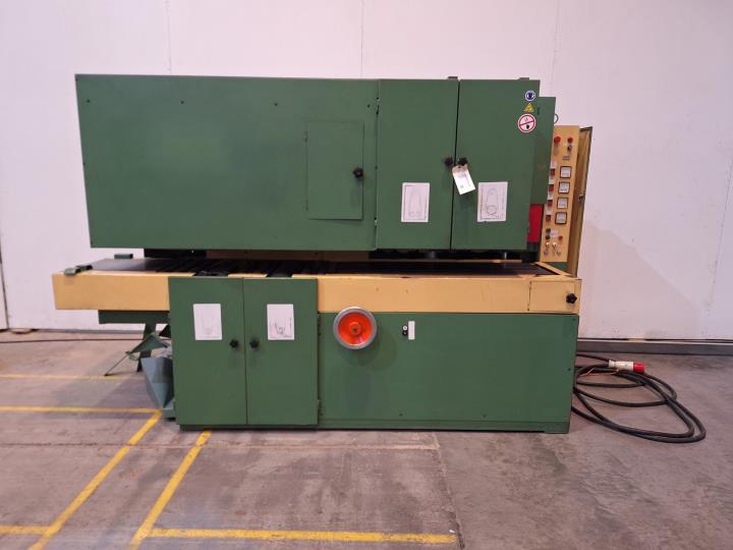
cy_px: 275
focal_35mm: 23
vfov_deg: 58.9
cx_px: 366
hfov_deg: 73.9
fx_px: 487
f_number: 1.8
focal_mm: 5.54
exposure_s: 1/50
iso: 200
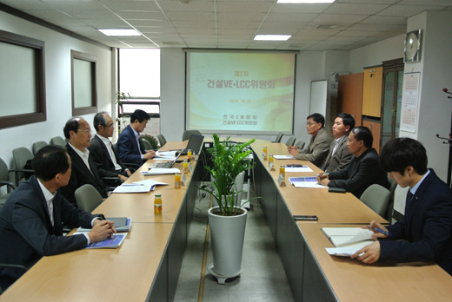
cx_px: 226
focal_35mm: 34
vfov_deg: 39.0
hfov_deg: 55.7
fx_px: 427
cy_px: 151
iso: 400
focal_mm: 12.7
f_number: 3.8
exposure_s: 1/100
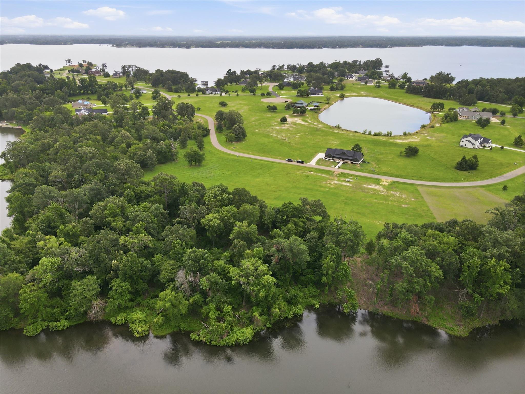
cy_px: 197
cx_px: 262
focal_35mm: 24
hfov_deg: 71.6
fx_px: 364
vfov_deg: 56.8
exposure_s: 1/350
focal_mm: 4.5
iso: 100
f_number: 2.8
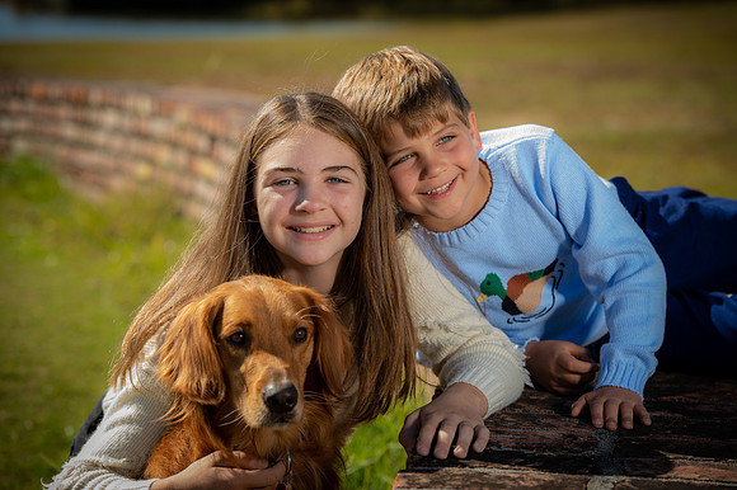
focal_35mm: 116
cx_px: 368
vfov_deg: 11.8
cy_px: 245
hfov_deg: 17.7
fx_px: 2373
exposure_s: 1/250
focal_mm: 116
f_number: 5
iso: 50
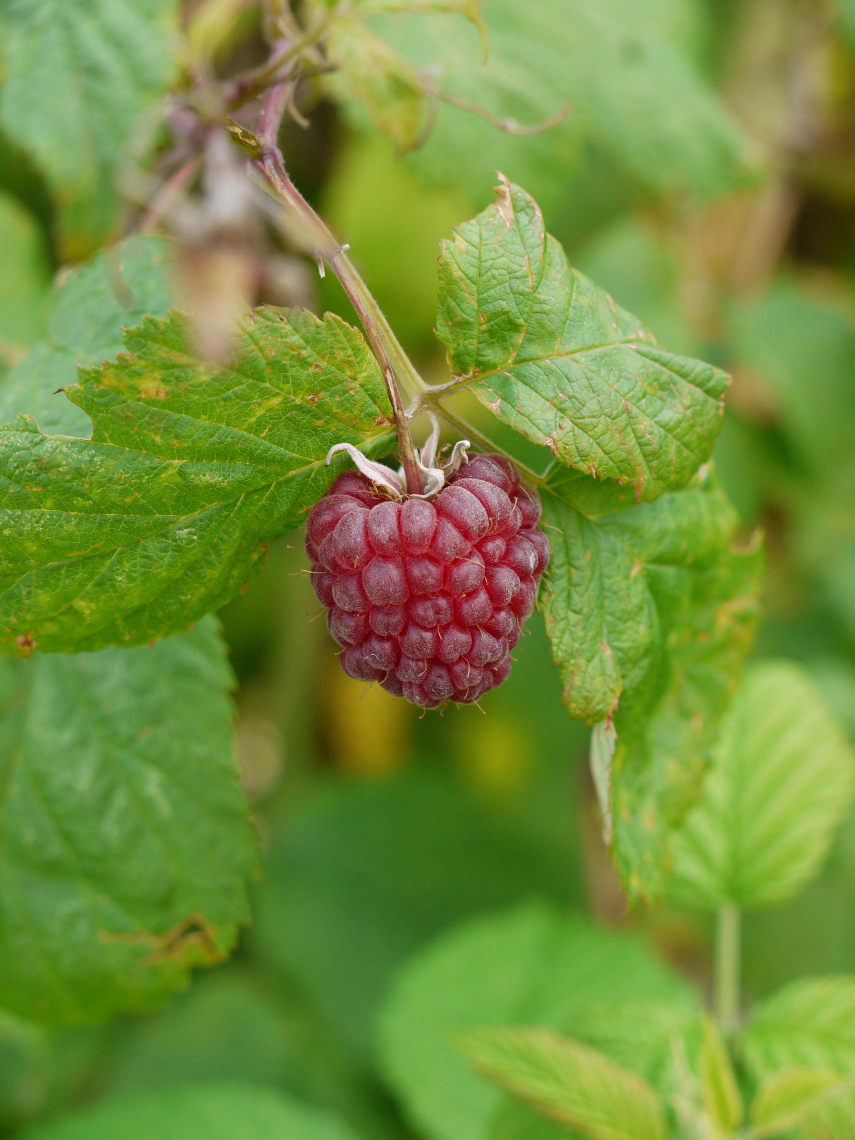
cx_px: 428
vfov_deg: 21.8
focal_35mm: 90
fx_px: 2964
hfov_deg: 16.4
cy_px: 570
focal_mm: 45
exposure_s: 1/60
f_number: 5.6
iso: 200
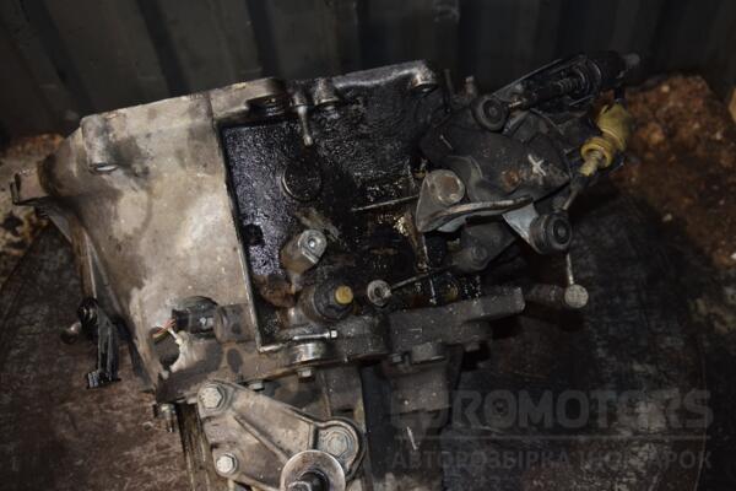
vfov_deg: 28.1
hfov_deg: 41.1
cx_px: 368
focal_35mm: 48
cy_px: 246
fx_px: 981
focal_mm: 32
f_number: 5
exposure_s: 1/60
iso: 800
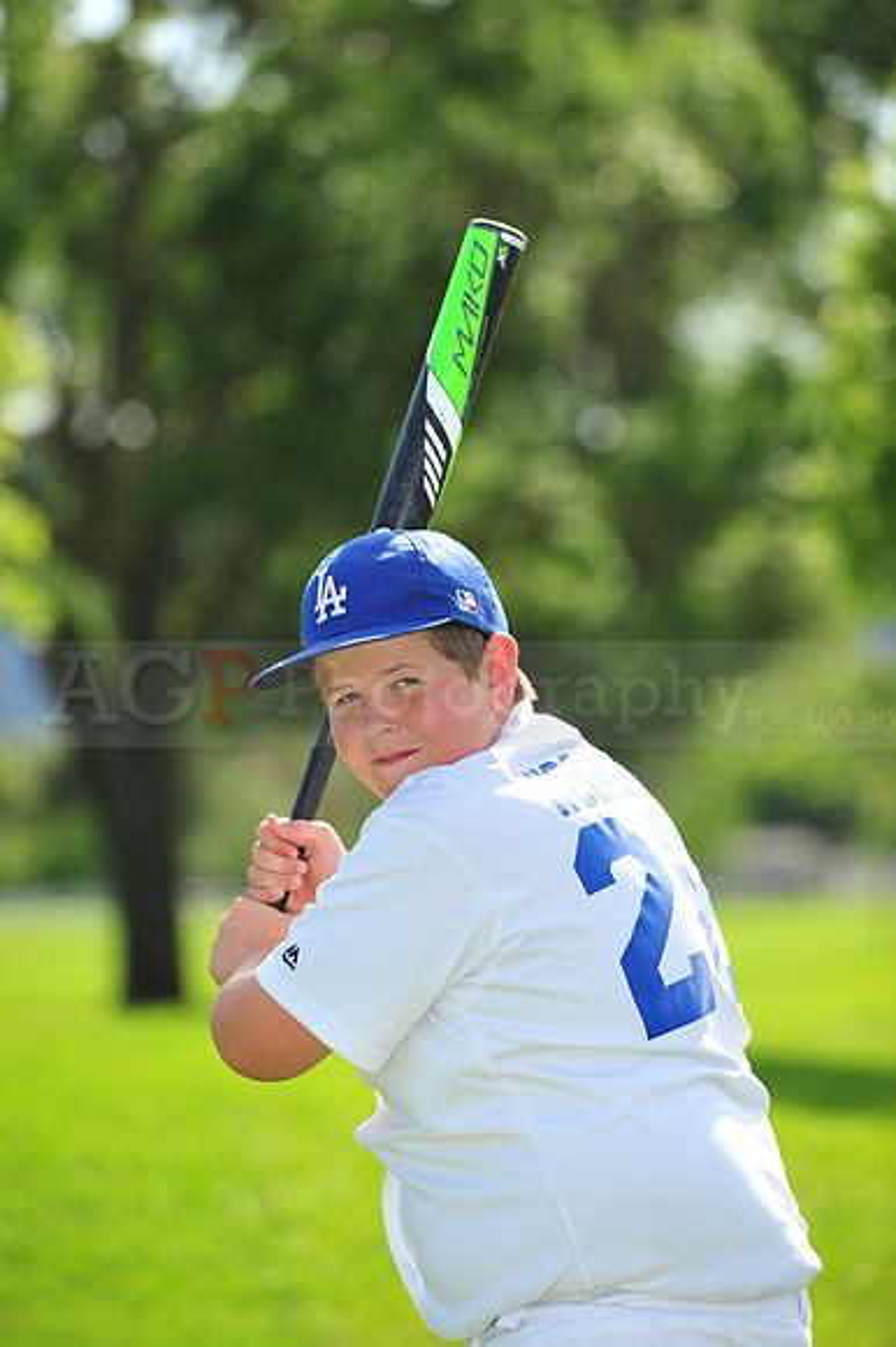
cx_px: 448
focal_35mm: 165
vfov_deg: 12.5
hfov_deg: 8.3
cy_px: 674
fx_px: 6167
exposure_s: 1/1600
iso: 320
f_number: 4.5
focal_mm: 165
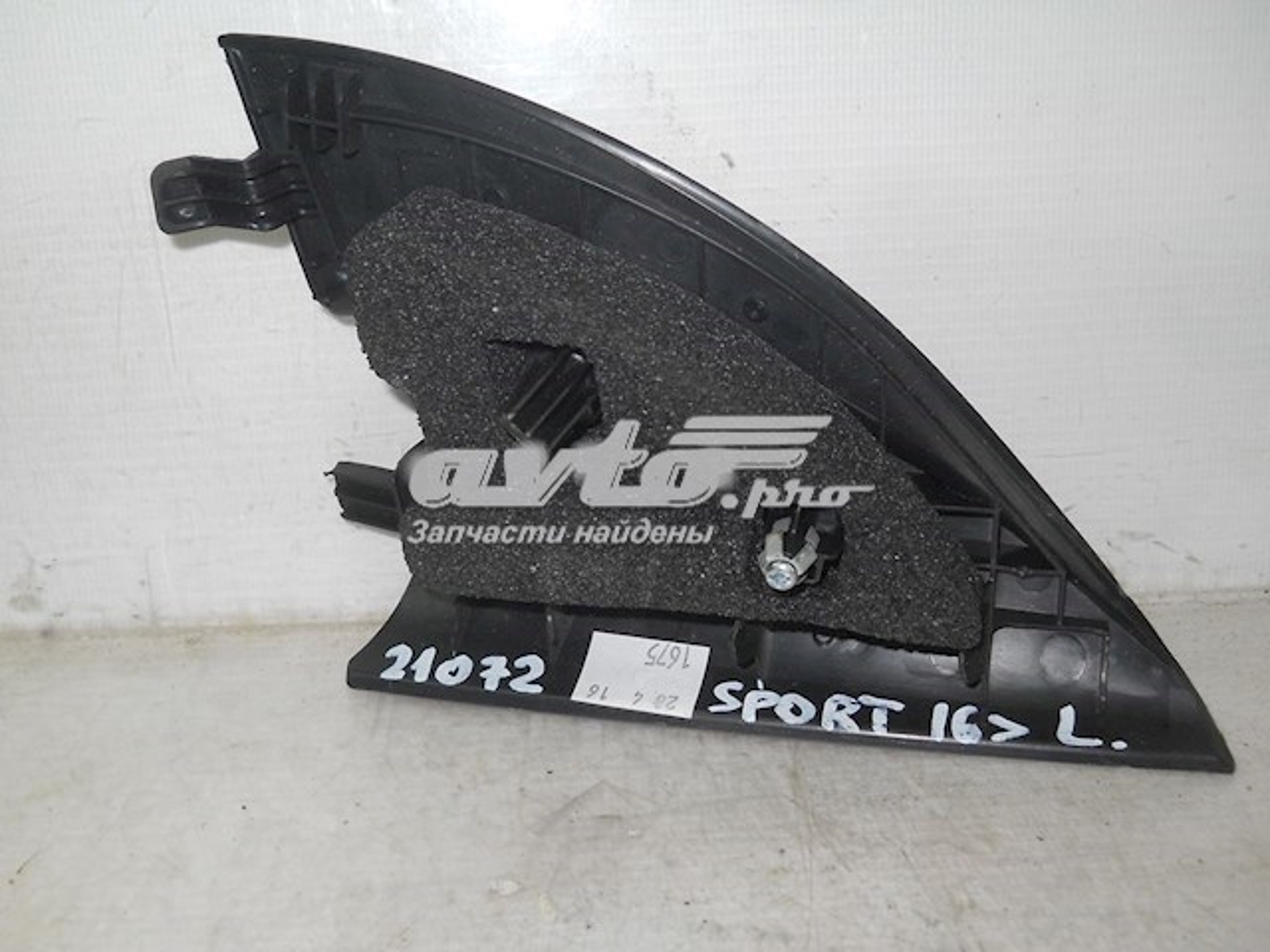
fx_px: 1504
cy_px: 476
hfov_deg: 45.8
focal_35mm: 41
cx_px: 635
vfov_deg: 35.1
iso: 80
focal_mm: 6.72
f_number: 5.5
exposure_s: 1/30
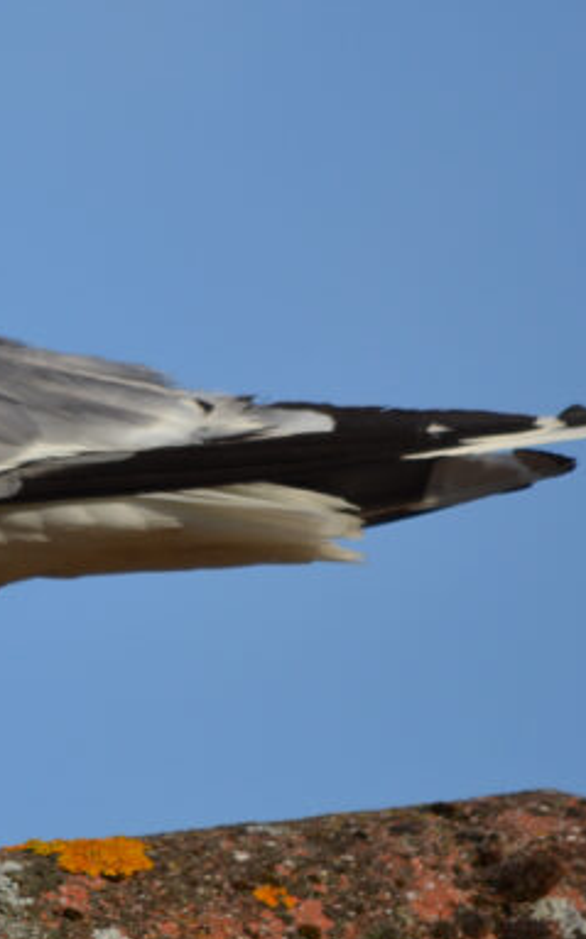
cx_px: -306
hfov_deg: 1.1
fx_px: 31363
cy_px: 418
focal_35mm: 1226
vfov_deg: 1.7
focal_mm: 300
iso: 100
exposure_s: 1/640
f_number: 6.3
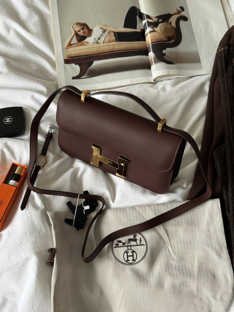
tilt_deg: -62.0
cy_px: 156
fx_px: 433
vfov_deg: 39.7
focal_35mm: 48
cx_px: 117
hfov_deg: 30.3
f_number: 1.78
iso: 200
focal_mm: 6.76
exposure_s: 1/60
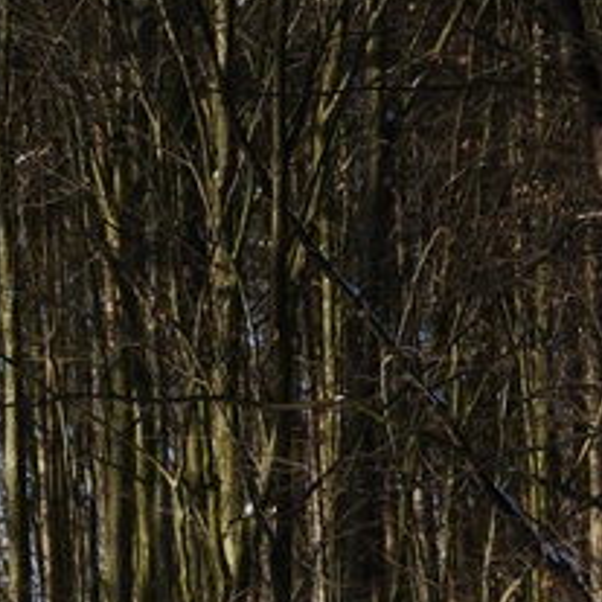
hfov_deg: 5.8
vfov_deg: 5.8
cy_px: 518
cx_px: -198
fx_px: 5903
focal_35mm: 300
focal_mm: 44
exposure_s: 1/320
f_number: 5.6
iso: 100
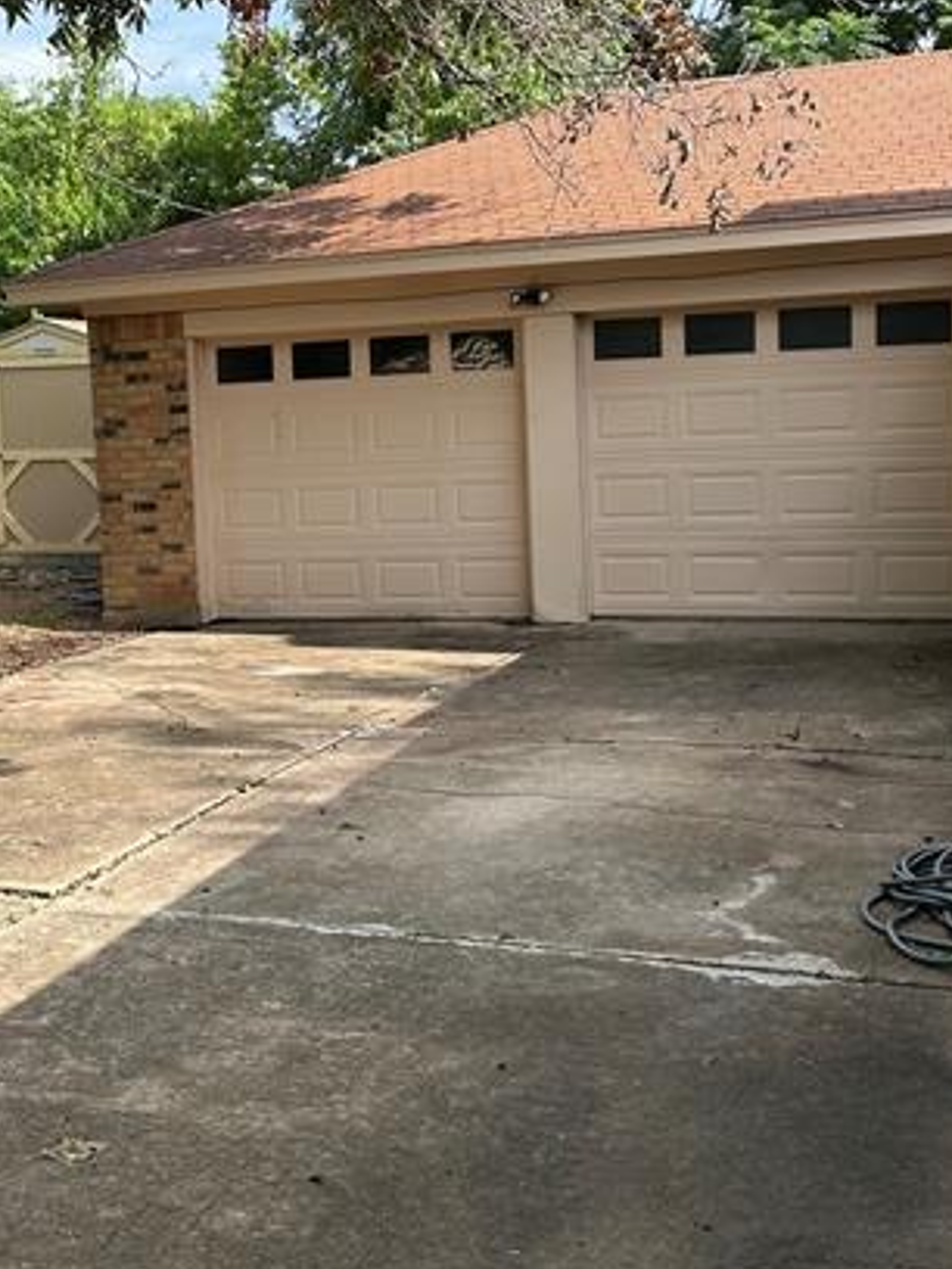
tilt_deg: -4.0
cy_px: 538
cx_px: 246
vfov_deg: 38.8
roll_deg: +2.0
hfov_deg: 29.2
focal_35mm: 49
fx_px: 1797
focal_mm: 5.7
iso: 50
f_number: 1.5
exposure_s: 1/1449
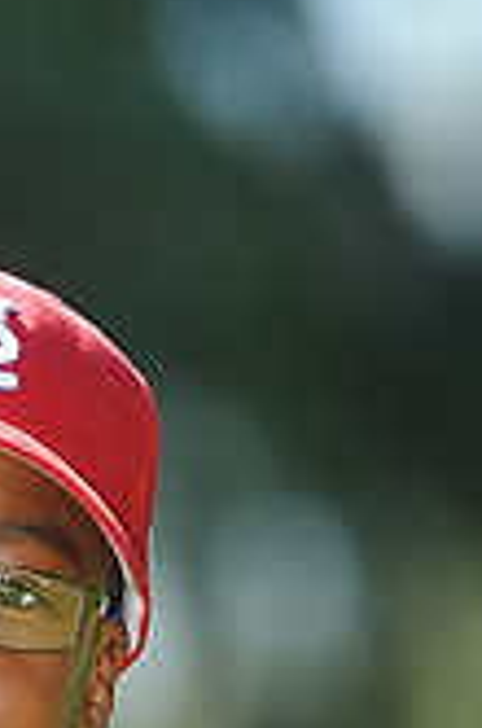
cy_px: 991
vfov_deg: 3.0
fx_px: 14096
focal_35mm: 699
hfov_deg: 2.0
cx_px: -145
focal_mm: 200
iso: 200
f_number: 4.5
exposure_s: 1/500
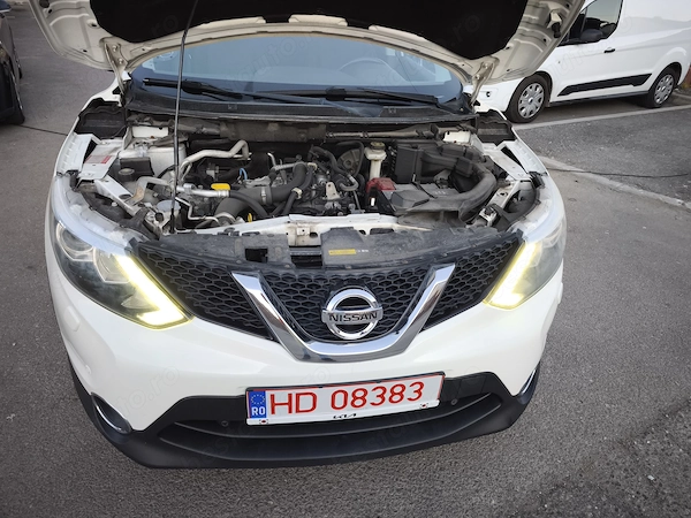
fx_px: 459
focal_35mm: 23
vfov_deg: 58.9
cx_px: 346
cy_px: 259
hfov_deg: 73.9
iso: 200
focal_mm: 6.57
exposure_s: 1/100
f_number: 1.6
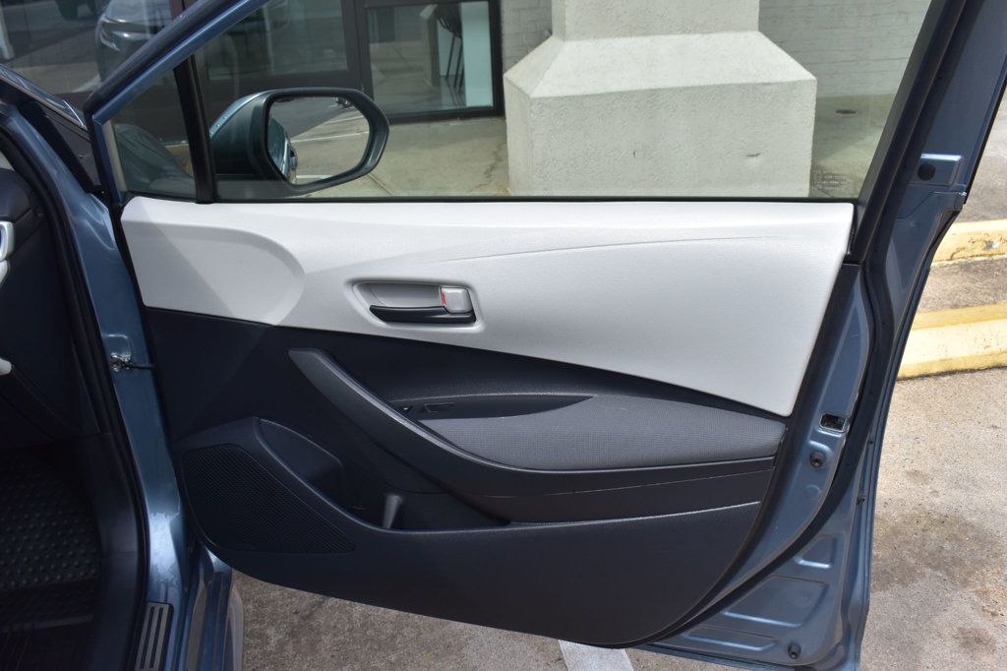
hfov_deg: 57.2
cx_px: 504
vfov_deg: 39.9
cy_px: 336
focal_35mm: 33
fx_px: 923
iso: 400
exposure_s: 1/400
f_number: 11
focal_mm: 22
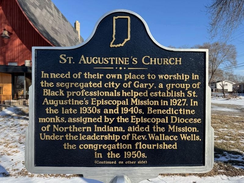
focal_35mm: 24
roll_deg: +0.5
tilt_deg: -1.2
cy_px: 92
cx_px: 122
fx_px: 169
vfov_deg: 56.8
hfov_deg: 71.6
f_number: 1.78
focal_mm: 6.76
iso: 80
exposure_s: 1/2041
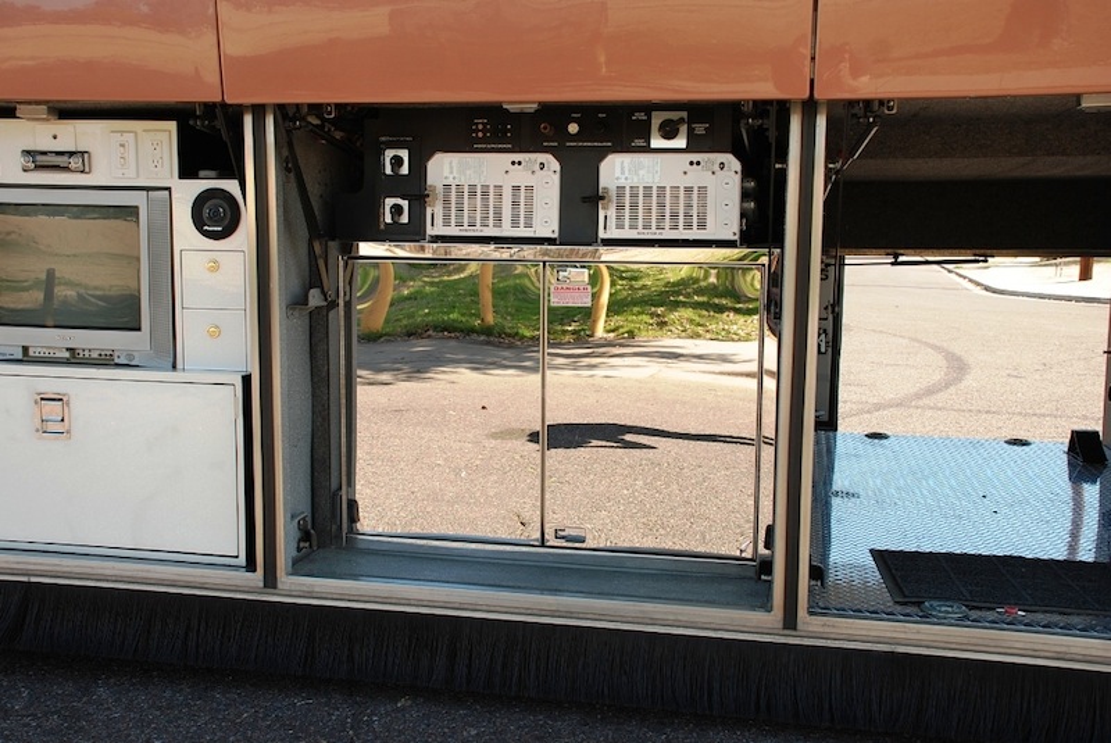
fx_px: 1112
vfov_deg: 36.9
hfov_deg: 53.1
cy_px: 372
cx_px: 556
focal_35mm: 36
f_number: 5.6
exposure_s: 1/125
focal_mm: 24
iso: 100
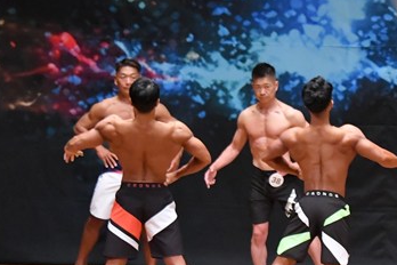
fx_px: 3683
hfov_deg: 6.1
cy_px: 217
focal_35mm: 334
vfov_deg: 4.1
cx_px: 410
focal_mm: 100
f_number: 5.6
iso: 8000
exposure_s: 1/400
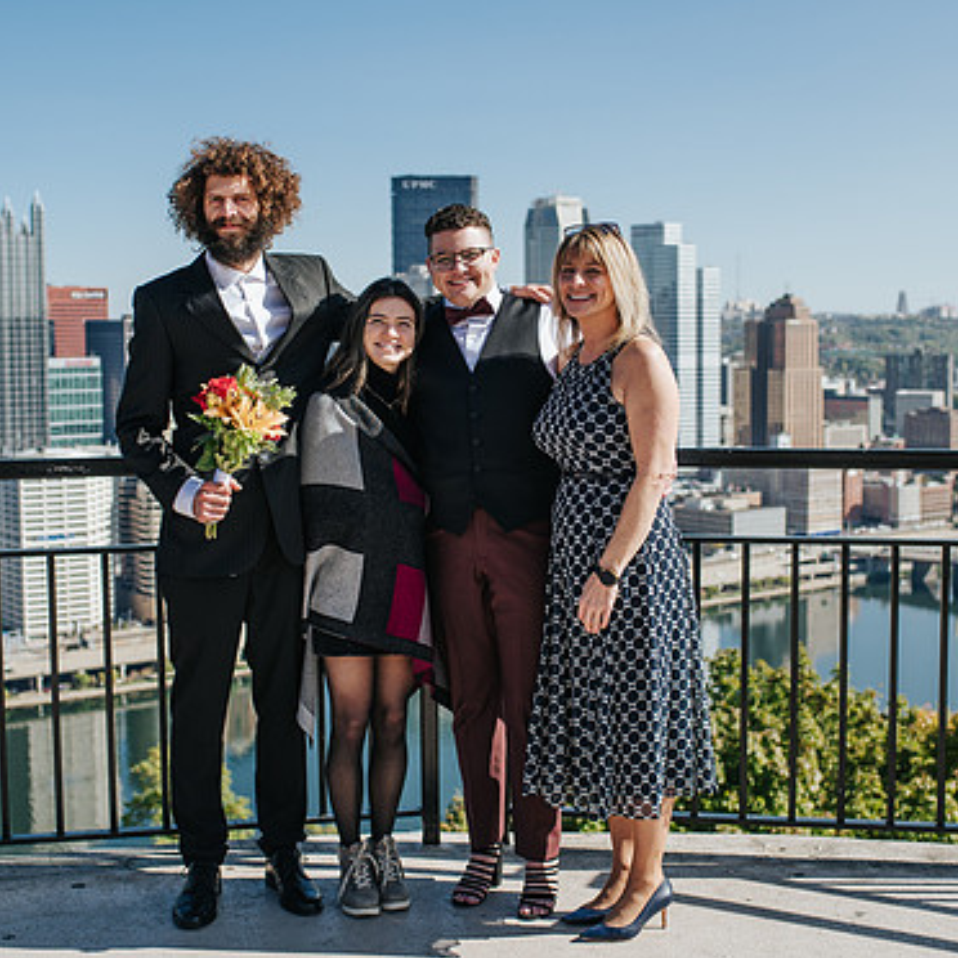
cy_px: 464
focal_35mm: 53
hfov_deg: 32.2
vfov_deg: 32.2
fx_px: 1659
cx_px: 443
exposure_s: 1/1250
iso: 125
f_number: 3.2
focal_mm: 35
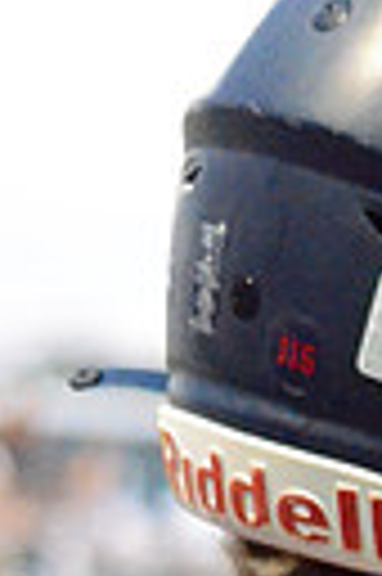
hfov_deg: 2.6
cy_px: 1202
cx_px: 494
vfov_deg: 3.9
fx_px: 8458
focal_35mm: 530
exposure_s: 1/125
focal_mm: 78
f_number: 4.5
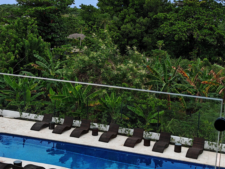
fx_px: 403
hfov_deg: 31.2
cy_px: 80
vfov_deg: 23.6
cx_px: 106
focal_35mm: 62
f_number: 2
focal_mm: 6.83
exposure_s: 1/1800
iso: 50
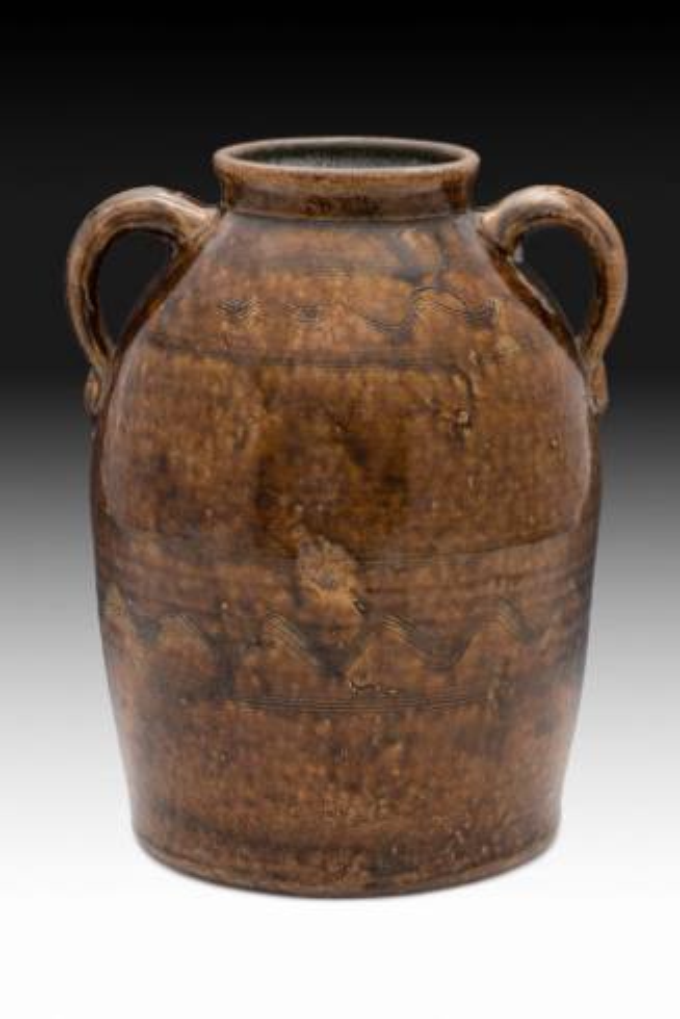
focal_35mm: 105
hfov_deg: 13.0
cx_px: 340
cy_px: 510
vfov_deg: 19.5
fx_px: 2973
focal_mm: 105
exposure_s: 1/125
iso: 100
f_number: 36
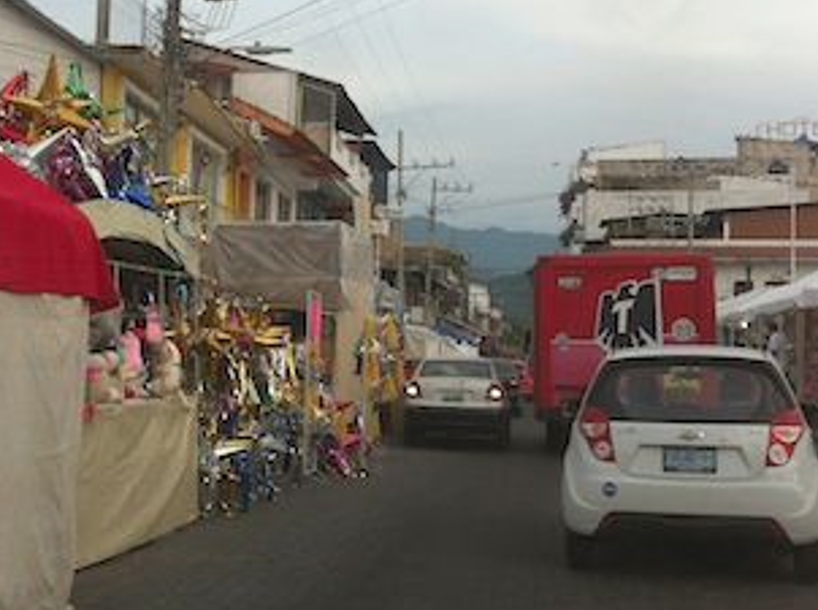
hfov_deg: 32.4
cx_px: 171
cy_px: 235
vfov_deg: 25.1
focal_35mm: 58
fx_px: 1367
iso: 80
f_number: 2.8
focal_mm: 3.85
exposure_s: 1/265
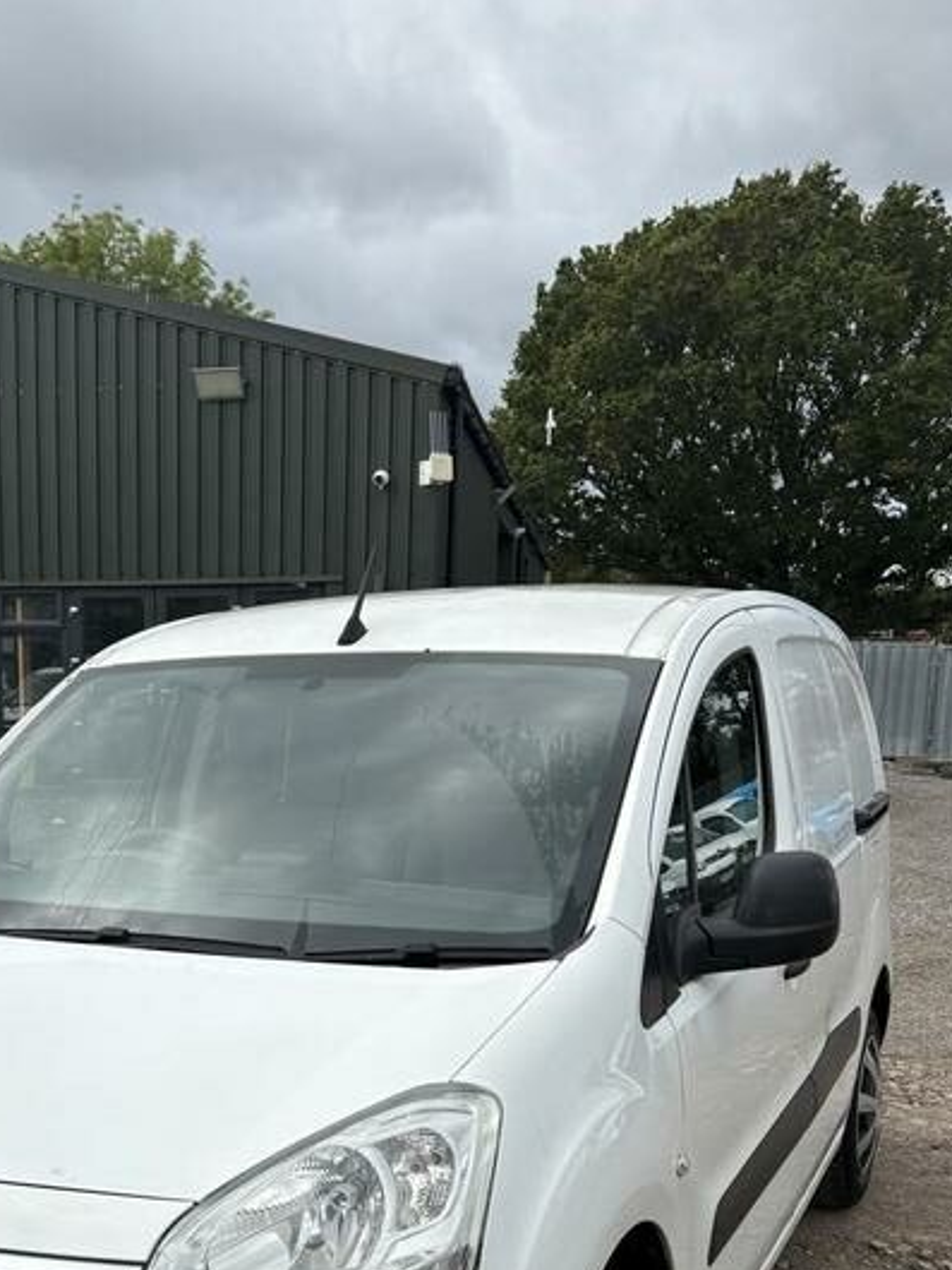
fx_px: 1613
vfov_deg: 41.6
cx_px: 199
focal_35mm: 44
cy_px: 956
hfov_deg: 32.1
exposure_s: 1/2538
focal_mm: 5.96
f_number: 1.6
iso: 50
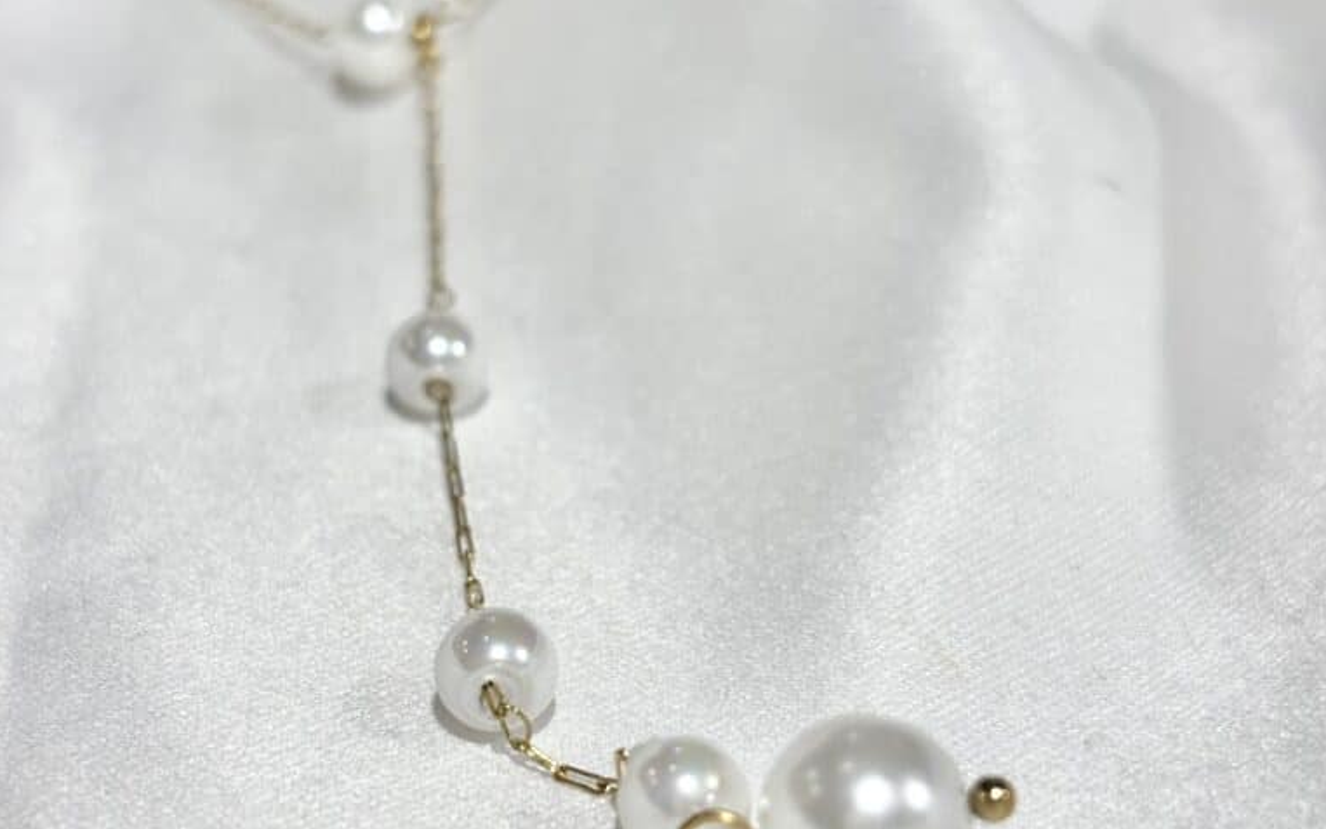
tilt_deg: -23.0
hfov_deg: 27.8
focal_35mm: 74
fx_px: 2674
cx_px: 662
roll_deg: +3.1
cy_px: 469
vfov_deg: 17.6
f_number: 1.6
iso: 32
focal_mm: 5.96
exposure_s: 1/380
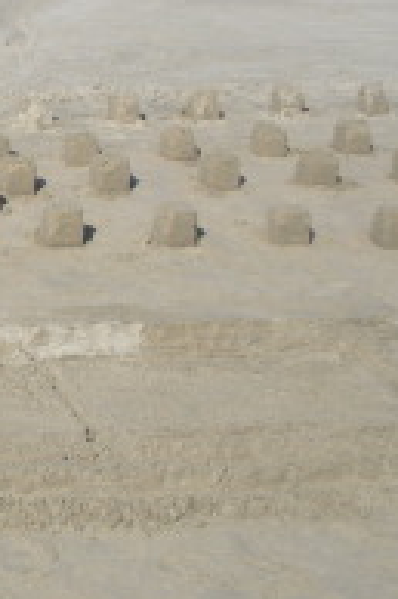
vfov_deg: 22.9
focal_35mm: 88
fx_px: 1462
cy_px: 154
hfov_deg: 14.8
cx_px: -123
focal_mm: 6.3
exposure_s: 1/891
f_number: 3.5
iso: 64
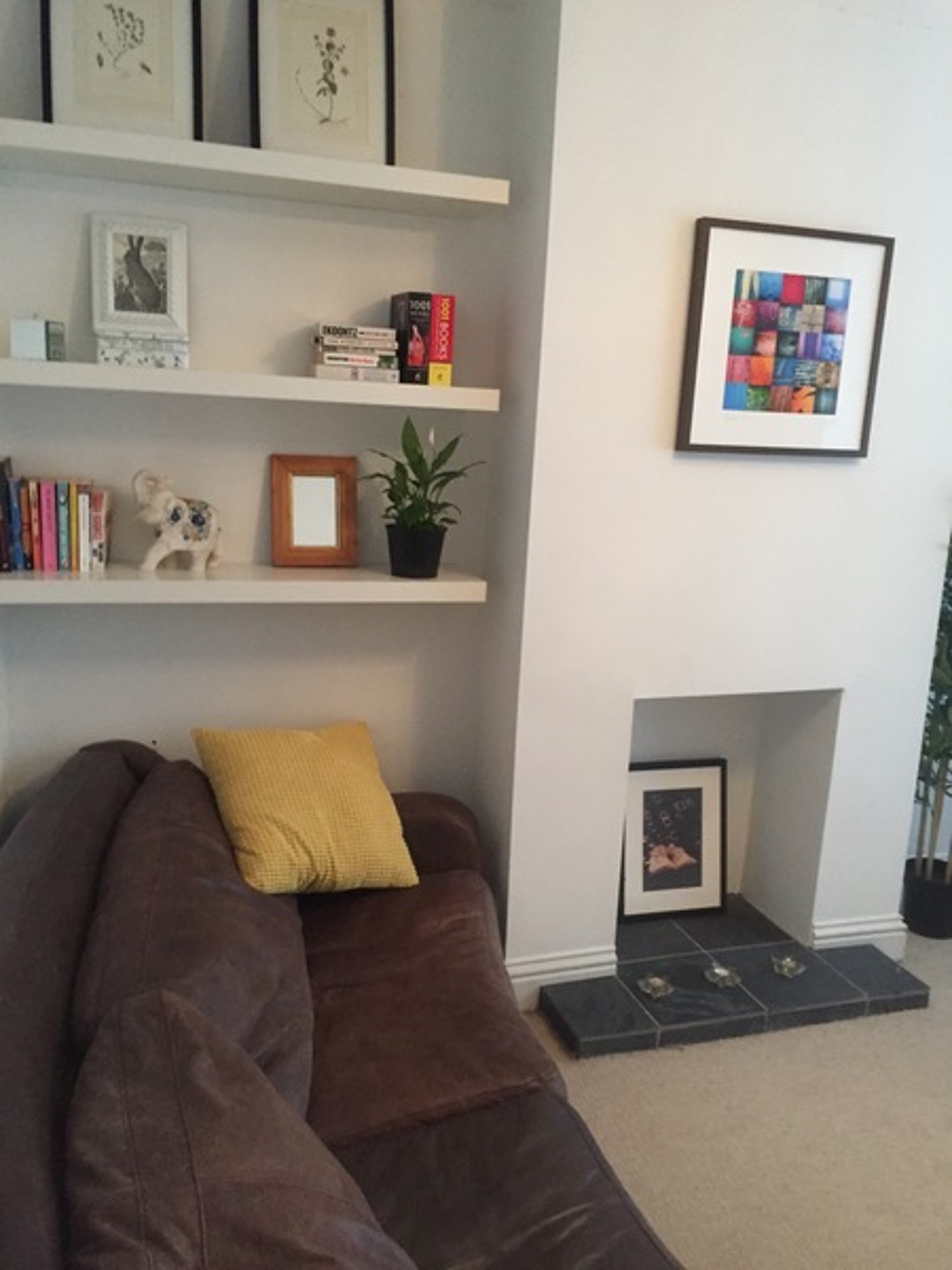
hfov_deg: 48.2
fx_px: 1063
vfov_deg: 61.7
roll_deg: -2.7
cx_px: 476
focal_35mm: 29
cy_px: 635
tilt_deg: -12.9
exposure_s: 1/17
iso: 250
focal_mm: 4.15
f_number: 2.2
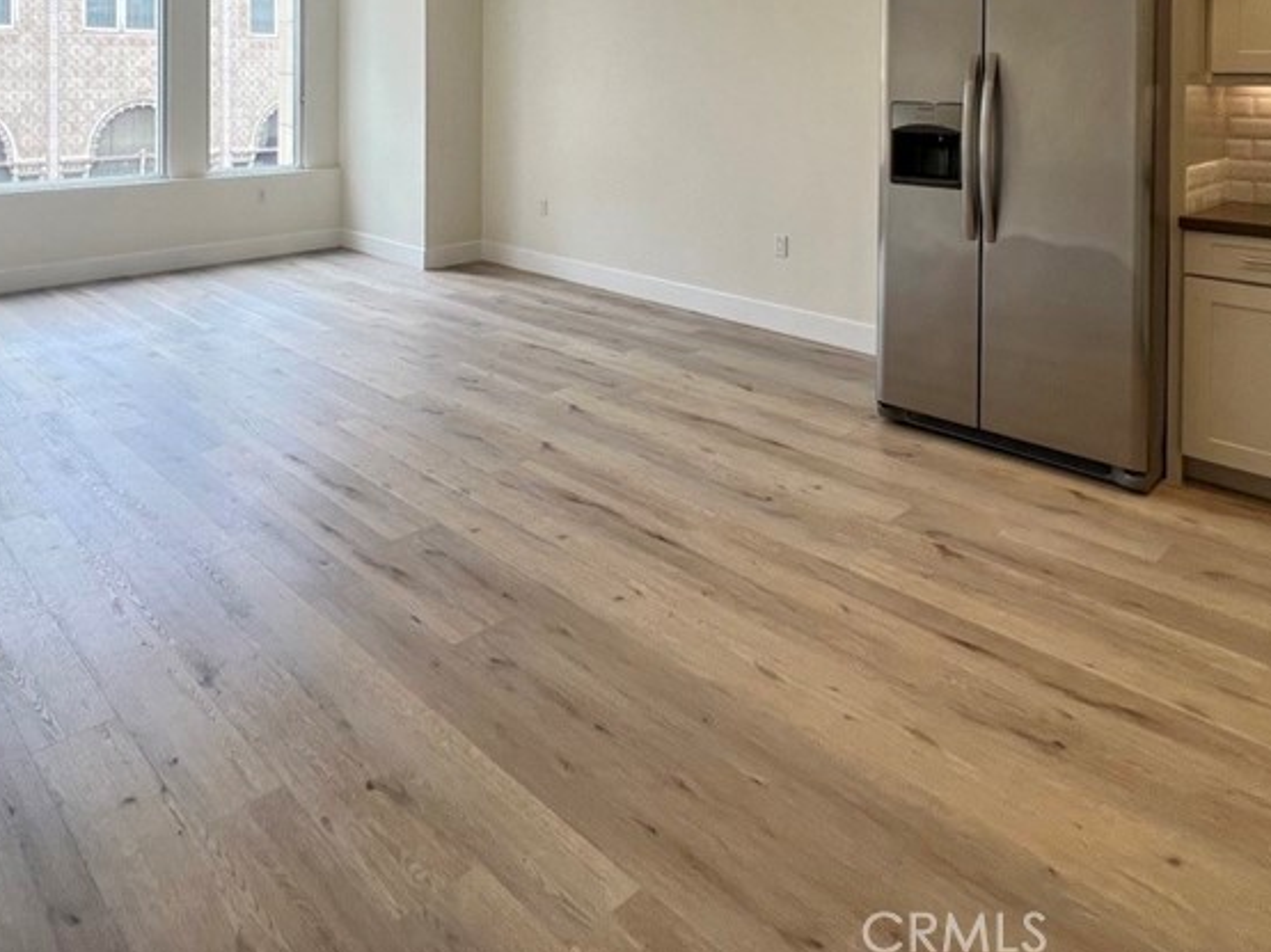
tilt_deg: -1.5
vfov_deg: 50.1
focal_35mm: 24
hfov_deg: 70.5
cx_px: 481
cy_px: 87
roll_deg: -0.1
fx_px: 881
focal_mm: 1.57
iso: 32
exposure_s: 1/141
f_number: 1.8
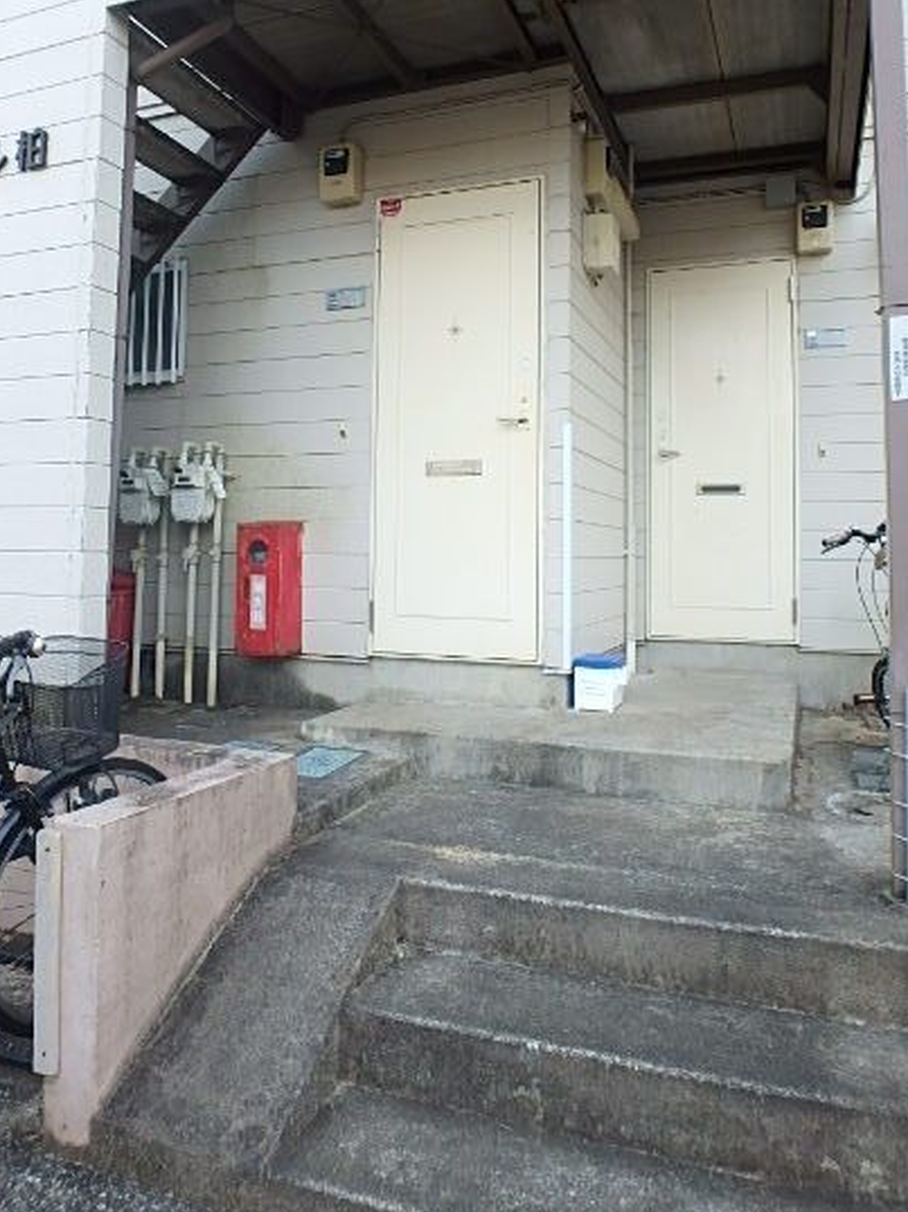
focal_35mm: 25
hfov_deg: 54.8
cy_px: 505
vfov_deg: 68.9
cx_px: 478
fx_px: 875
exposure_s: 1/125
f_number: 3.5
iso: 125
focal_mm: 3.7
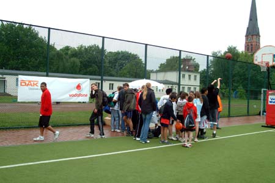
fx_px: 252
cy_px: 92
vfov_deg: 40.0
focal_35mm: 33
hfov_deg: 57.2
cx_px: 138
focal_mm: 22
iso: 400
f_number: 9.5
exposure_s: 1/350
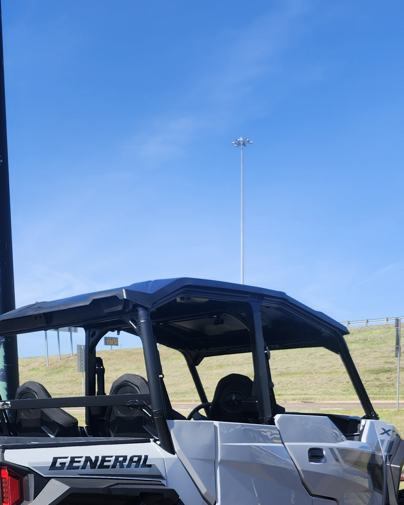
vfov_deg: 37.6
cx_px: 115
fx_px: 687
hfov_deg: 32.3
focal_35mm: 46
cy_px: 456
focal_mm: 5.54
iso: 25
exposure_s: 1/1038
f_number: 1.8
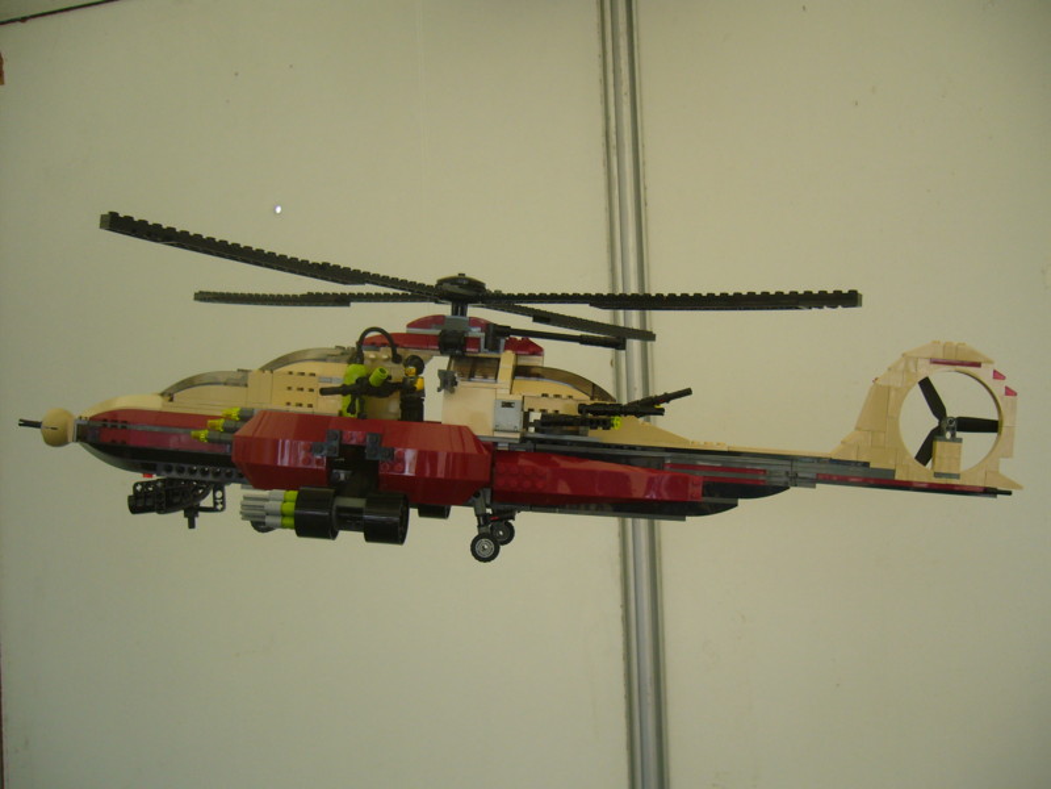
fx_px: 1063
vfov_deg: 40.7
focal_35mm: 35
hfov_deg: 52.6
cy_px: 394
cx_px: 526
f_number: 2.8
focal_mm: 5.8
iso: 100
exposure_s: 1/125
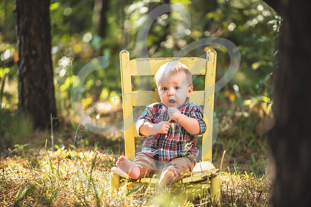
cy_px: 104
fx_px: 1512
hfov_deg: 11.7
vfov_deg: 7.9
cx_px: 156
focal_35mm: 175
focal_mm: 175
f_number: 2.8
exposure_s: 1/200
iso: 100
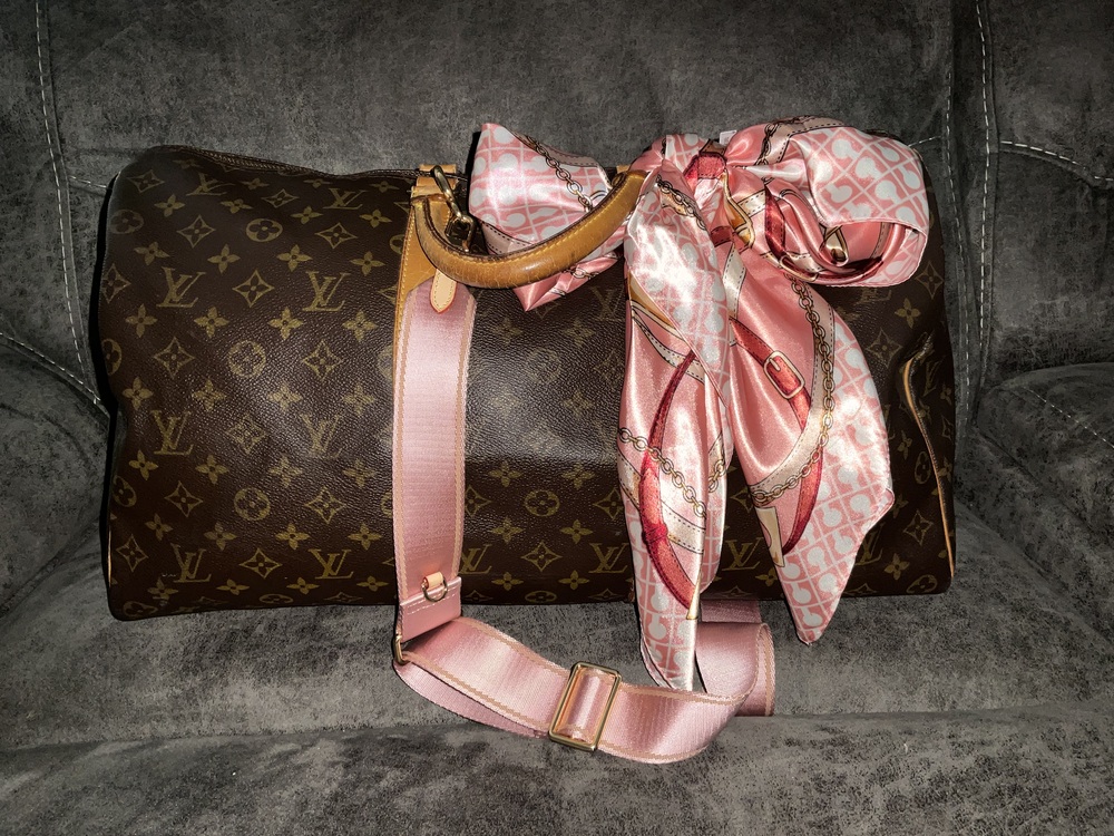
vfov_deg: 48.2
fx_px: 933
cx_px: 557
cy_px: 418
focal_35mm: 29
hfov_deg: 61.7
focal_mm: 3
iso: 25
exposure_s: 1/30
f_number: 1.8
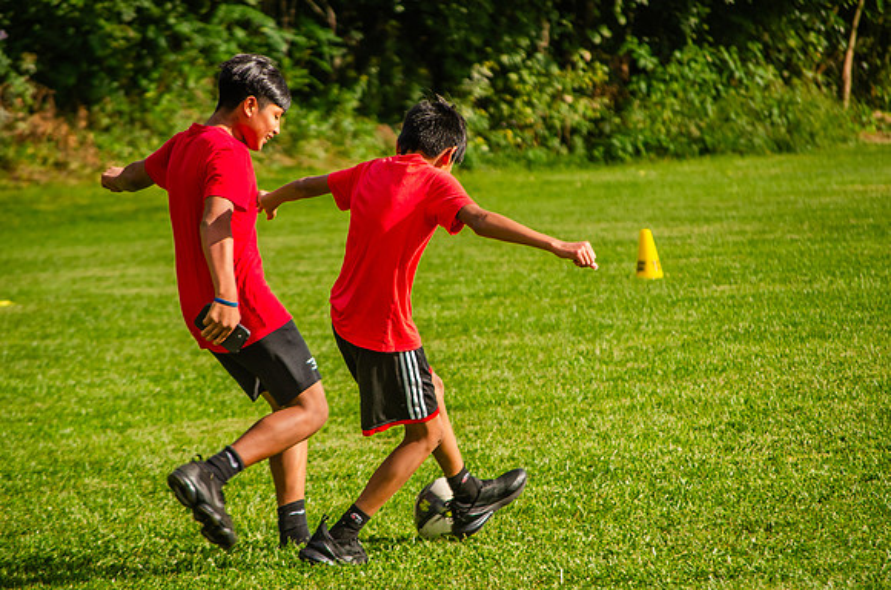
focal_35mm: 262
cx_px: 446
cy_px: 295
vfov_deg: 5.2
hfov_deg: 7.9
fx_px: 6483
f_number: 6.3
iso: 200
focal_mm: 175
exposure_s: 1/640
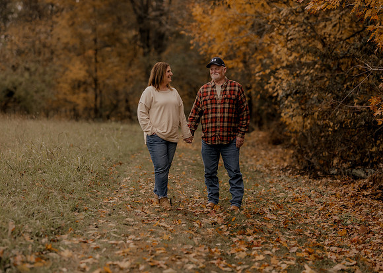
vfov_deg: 14.9
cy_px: 135
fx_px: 1046
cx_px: 169
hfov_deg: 20.7
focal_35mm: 96
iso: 250
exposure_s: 1/2500
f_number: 1.8
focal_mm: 85
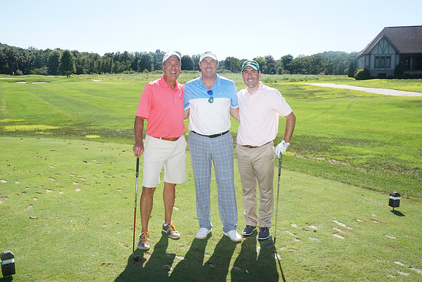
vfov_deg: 38.9
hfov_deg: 55.8
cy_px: 141
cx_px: 211
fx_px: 399
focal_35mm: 34
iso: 800
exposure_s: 1/200
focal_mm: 34
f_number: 18
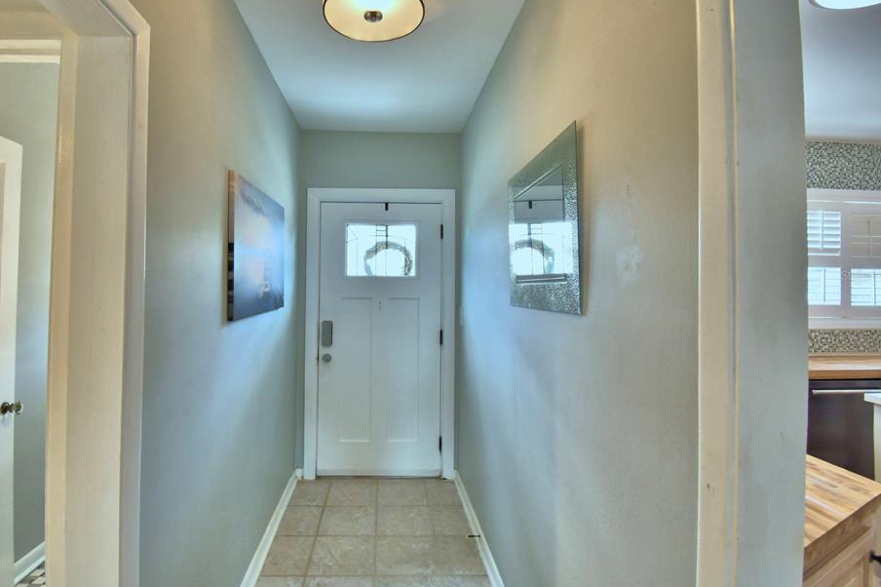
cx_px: 398
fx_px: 416
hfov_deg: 93.0
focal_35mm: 17
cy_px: 275
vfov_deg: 70.3
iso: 400
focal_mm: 10
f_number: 4.5
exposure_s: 1/50
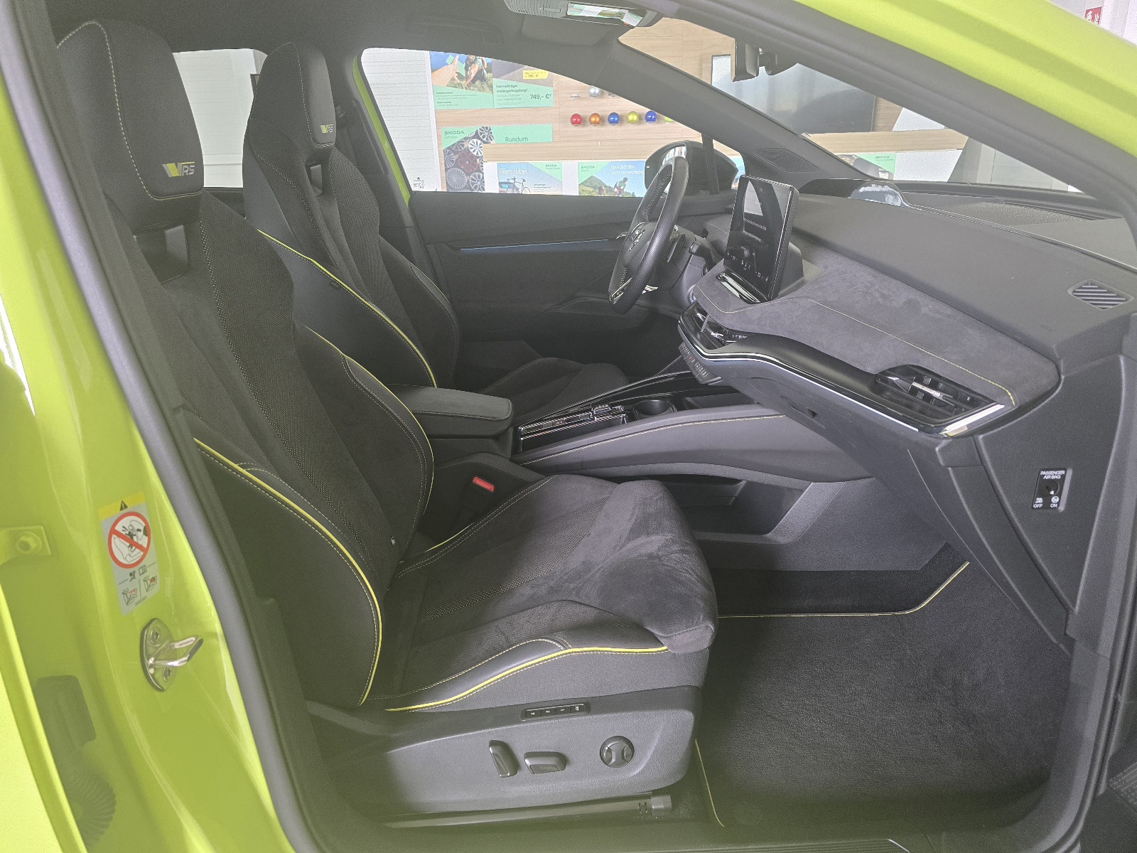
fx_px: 755
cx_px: 568
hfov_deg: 73.9
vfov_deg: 58.9
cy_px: 426
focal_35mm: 23
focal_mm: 6.3
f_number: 1.7
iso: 320
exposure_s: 1/120
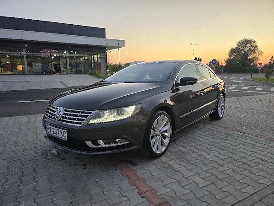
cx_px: 137
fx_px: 182
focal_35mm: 23
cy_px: 103
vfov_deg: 58.9
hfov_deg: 73.9
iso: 250
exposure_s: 1/101
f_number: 1.7
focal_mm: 6.3
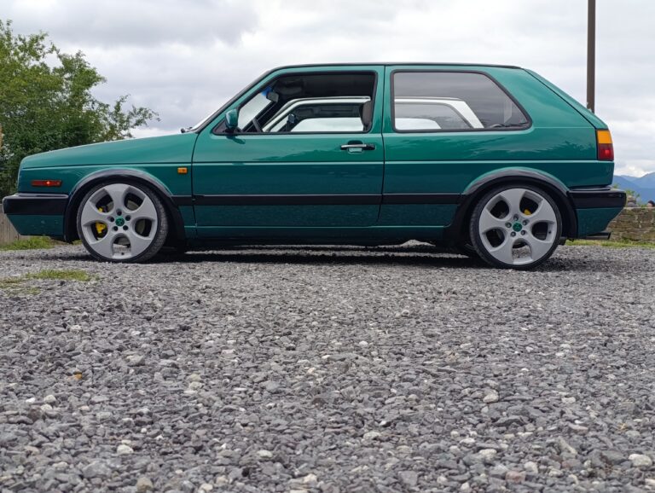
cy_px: 246
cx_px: 328
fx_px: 871
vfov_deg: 31.6
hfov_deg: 41.2
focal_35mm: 46
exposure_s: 1/151
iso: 50
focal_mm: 6.11
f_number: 1.65
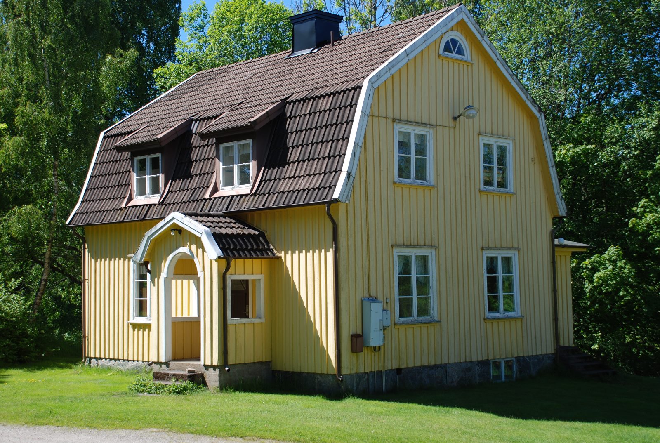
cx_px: 330
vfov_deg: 25.9
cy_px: 222
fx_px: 964
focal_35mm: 52
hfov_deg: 37.8
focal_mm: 35
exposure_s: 1/160
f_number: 6.3
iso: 100
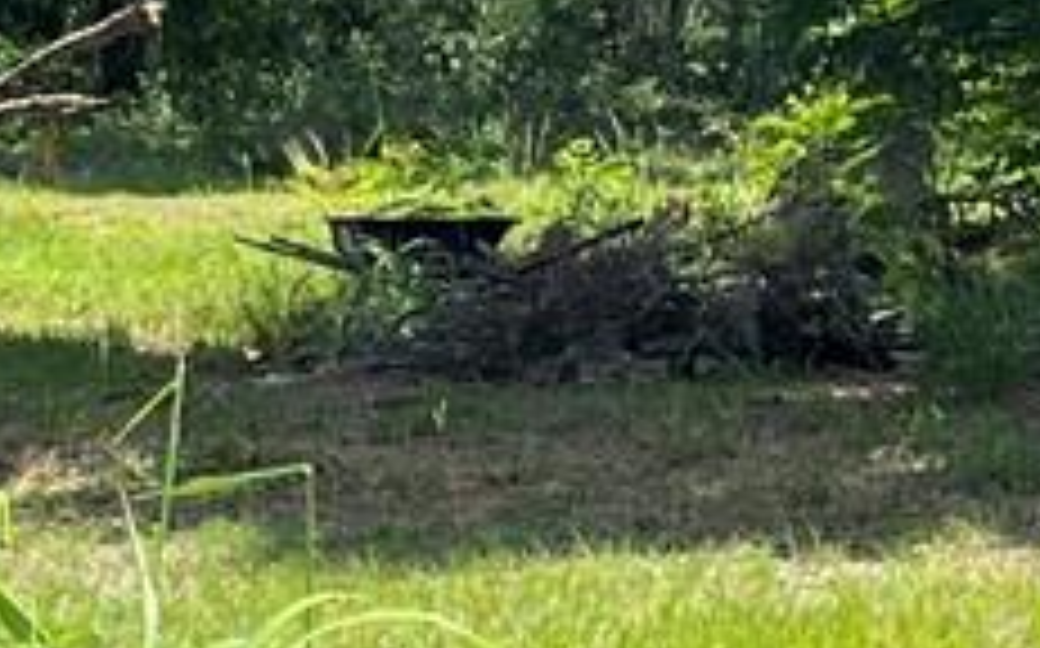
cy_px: -374
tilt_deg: +4.6
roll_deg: +1.0
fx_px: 5410
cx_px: 810
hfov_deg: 11.0
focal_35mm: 191
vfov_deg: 6.7
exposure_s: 1/1422
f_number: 1.6
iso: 50
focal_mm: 5.1
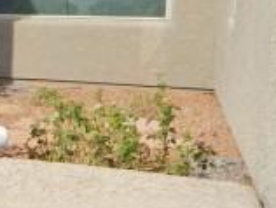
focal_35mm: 89
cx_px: -262
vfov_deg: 16.6
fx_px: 711
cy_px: 51
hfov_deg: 16.9
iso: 125
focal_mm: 4
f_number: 6
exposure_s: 1/500
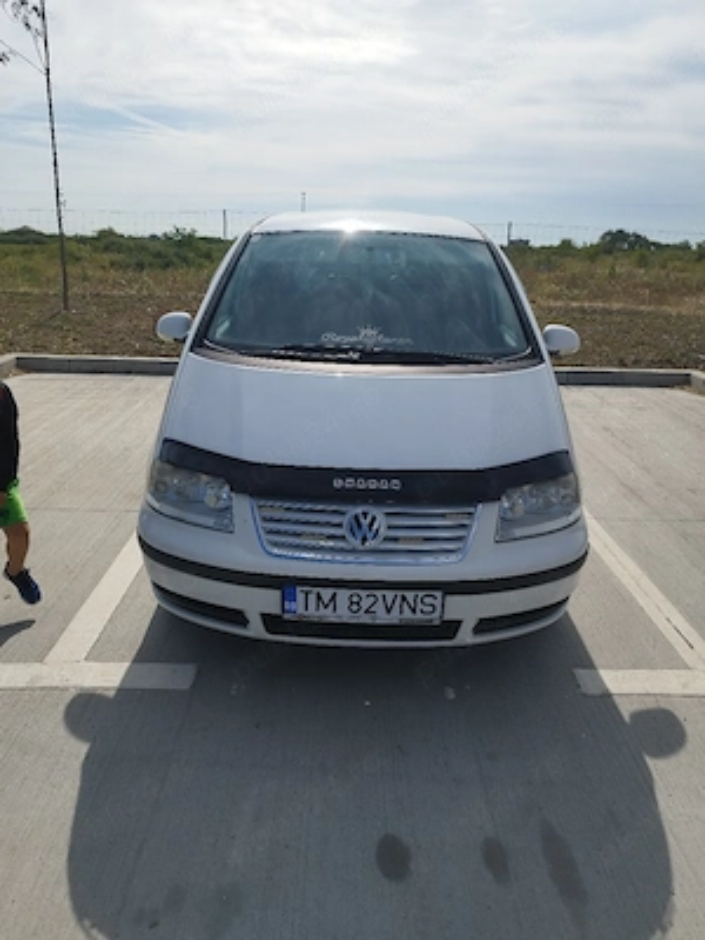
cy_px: 470
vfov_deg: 71.6
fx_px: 652
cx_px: 352
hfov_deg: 56.8
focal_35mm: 24
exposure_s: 1/2500
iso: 50
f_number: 1.89
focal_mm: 5.89
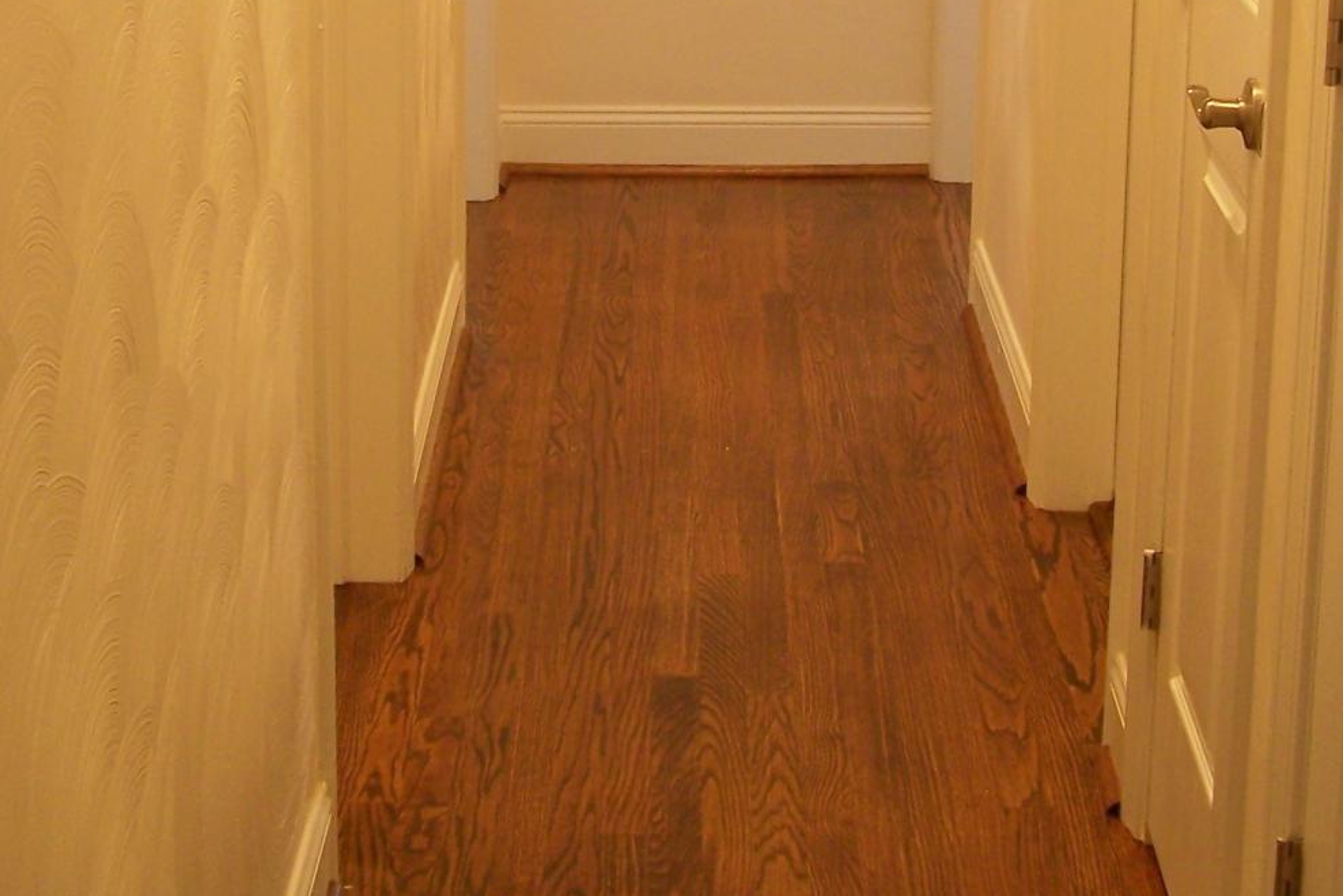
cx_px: 693
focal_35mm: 80
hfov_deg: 25.4
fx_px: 2985
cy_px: -156
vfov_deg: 16.4
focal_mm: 6.3
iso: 64
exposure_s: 1/8
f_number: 2.8
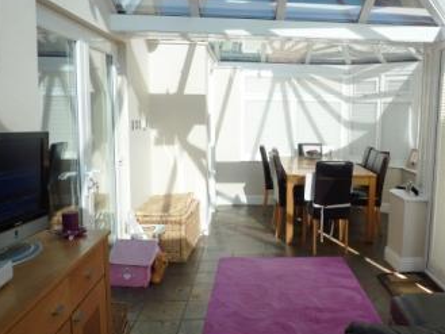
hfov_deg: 52.9
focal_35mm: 34
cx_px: 295
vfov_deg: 41.8
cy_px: 170
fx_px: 437
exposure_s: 1/160
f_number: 4
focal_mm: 4.1
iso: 100
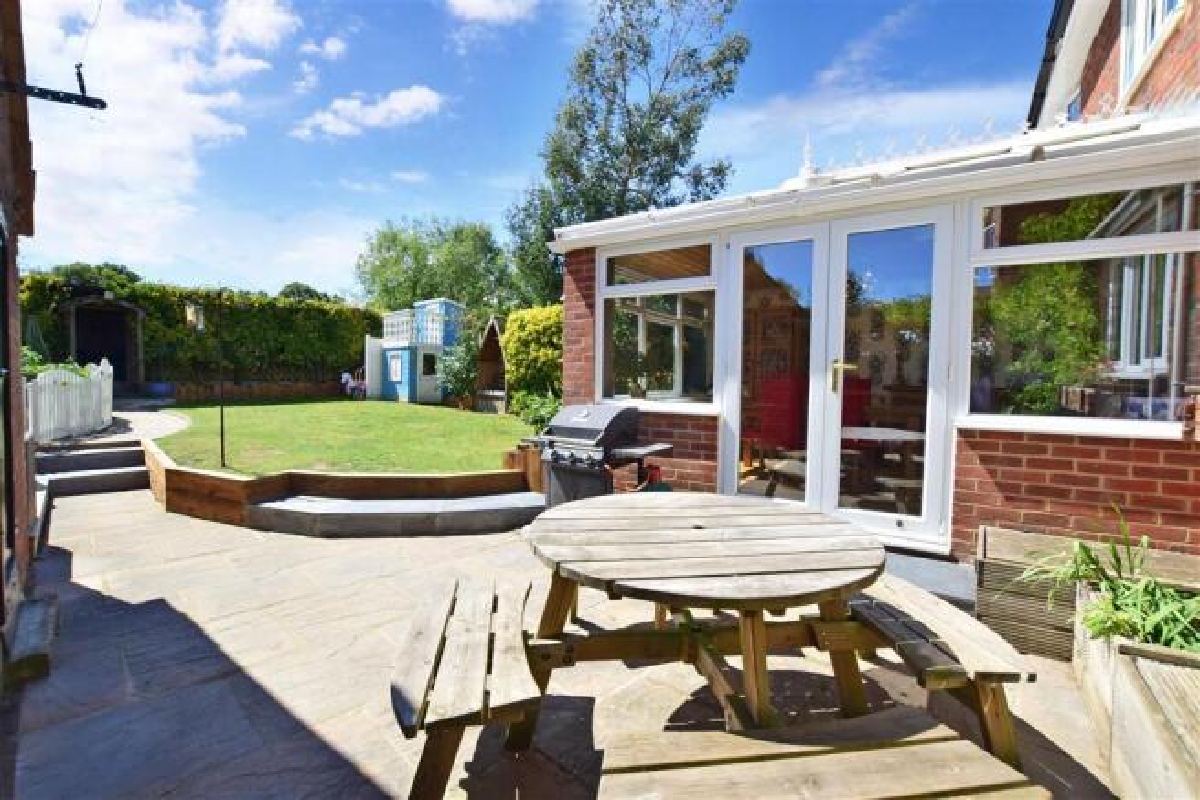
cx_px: 600
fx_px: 500
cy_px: 400
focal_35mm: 15
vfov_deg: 77.3
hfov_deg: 100.4
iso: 400
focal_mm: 10
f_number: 10
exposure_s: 1/400
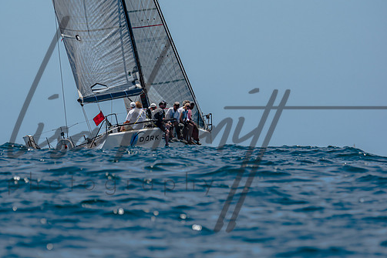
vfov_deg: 2.8
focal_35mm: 492
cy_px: 126
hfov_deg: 4.2
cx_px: 173
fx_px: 5290
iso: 200
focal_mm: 270
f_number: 5.6
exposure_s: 1/1600
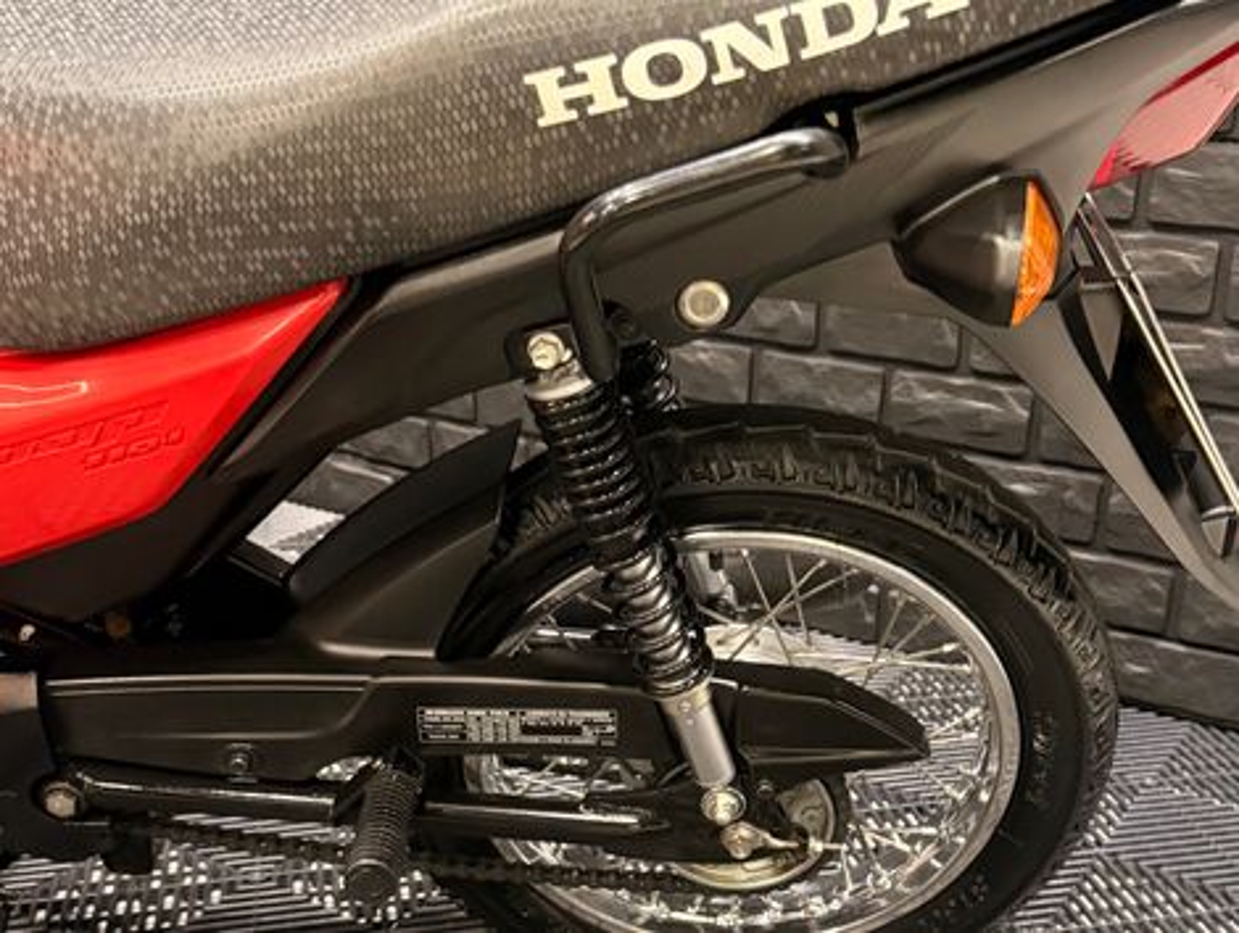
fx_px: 860
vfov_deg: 56.9
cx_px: 620
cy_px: 466
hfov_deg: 71.5
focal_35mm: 24
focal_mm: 6.76
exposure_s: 1/30
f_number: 1.78
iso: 800
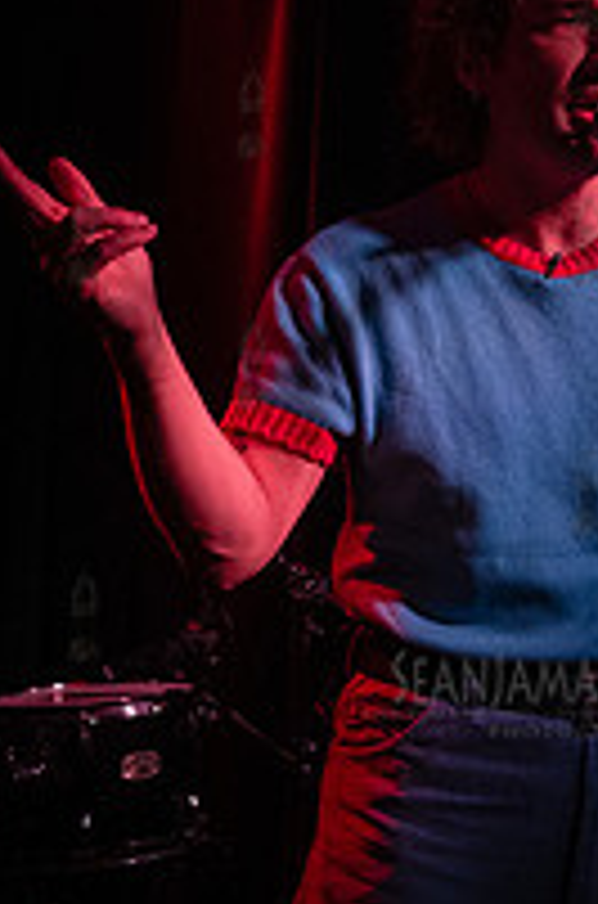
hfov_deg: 20.2
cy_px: 238
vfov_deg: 30.6
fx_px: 1628
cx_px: 587
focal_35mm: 65
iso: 10000
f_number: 4
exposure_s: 1/400
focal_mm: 29
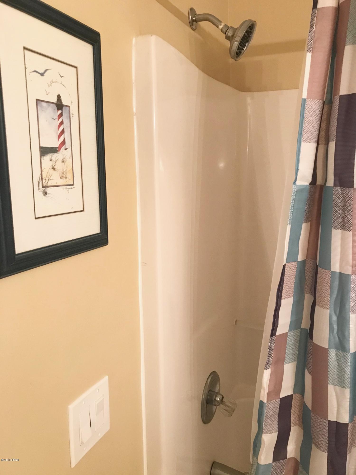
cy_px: 238
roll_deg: +1.8
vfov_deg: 63.4
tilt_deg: -8.7
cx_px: 178
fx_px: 384
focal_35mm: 28
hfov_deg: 49.7
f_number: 1.8
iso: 50
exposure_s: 1/15
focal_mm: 3.99
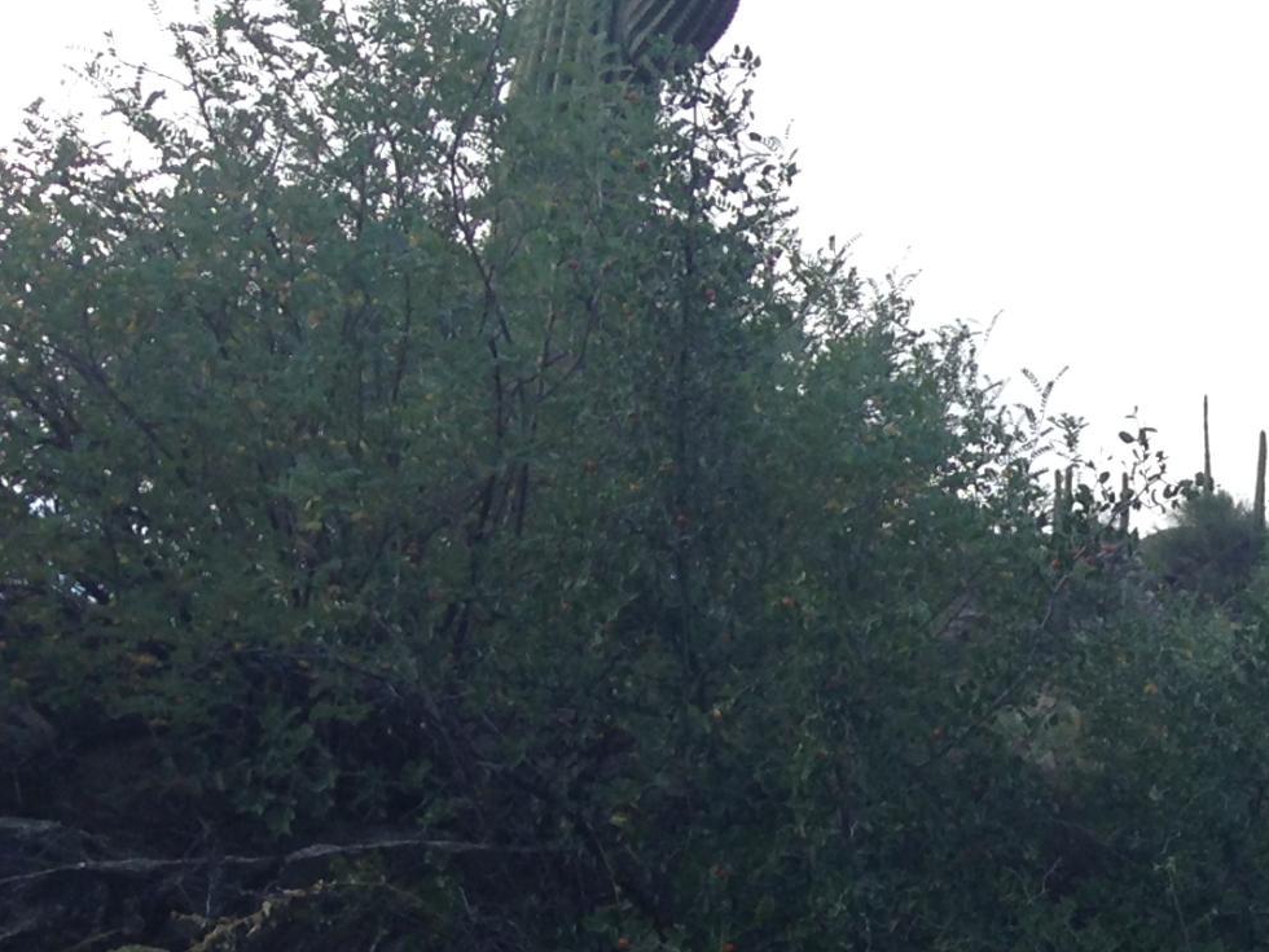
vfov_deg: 14.1
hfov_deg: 17.4
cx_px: 1940
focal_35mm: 101
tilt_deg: +6.3
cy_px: 1208
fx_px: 3703
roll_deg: -2.8
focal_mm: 4.12
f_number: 2.4
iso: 50
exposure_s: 1/616
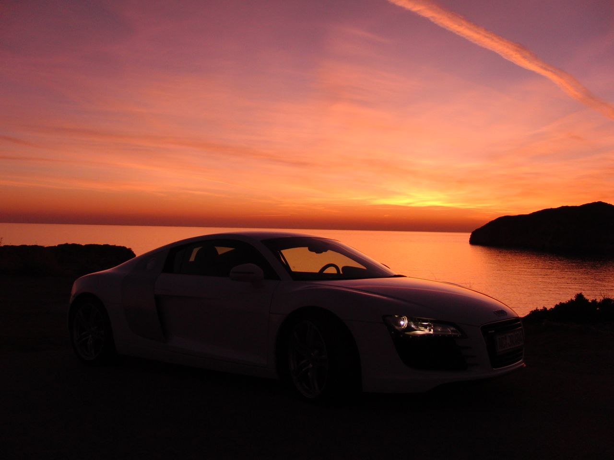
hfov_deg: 50.1
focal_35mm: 37
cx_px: 307
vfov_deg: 38.7
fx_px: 656
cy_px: 230
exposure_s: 1/400
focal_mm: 6.42
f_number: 3.6
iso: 100
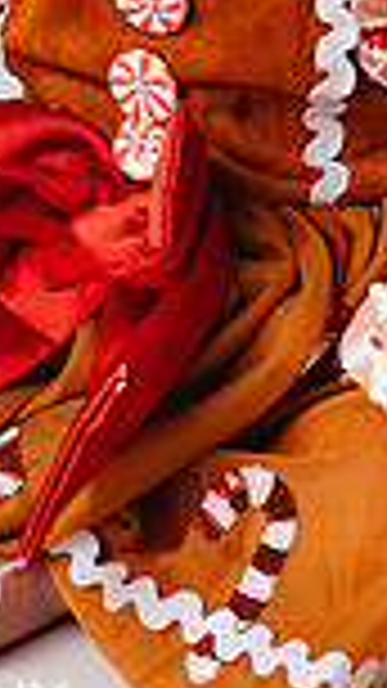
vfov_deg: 9.1
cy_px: -272
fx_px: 4235
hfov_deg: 5.2
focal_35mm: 232
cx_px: 152
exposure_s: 1/100
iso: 125
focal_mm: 35
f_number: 2.5
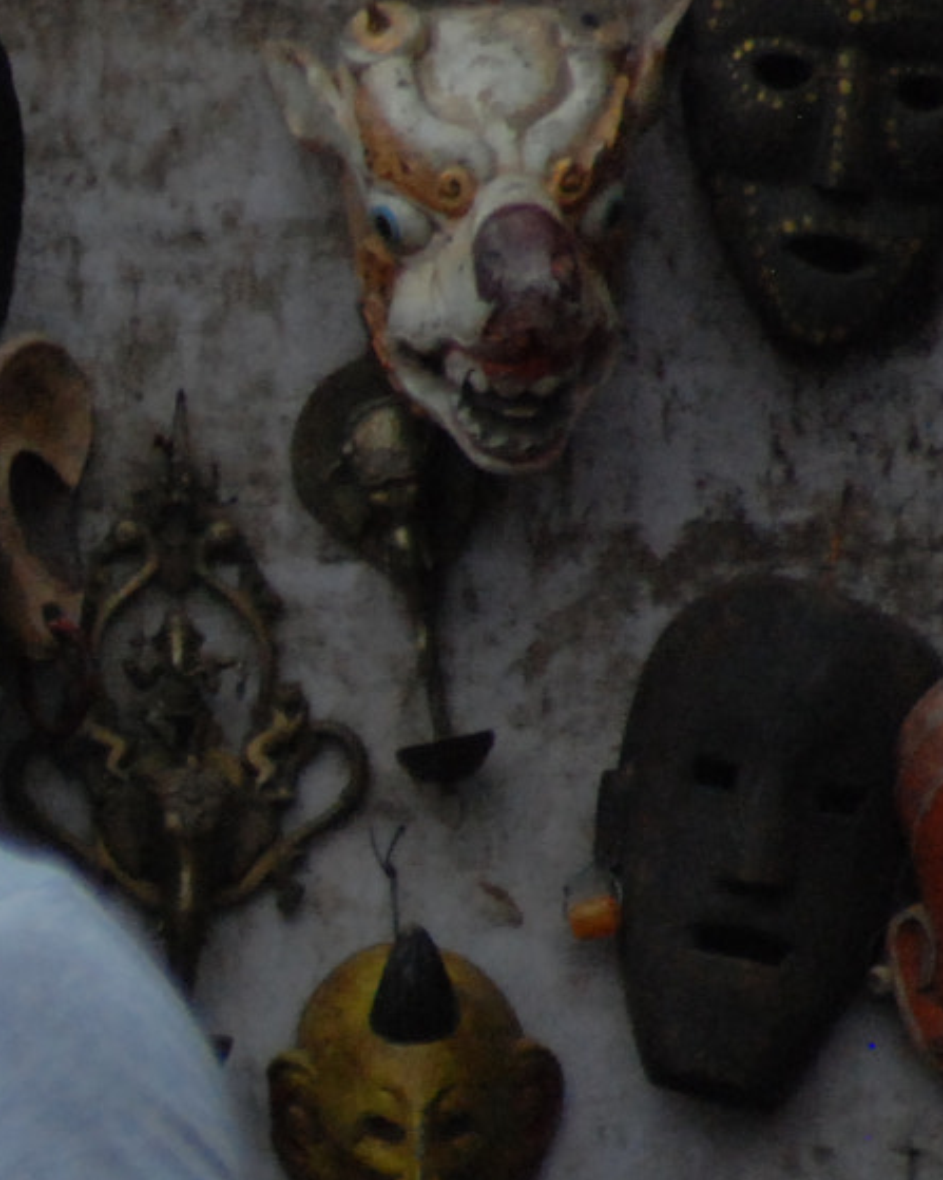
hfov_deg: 1.5
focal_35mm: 1033
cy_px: 890
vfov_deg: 1.9
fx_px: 36048
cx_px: -572
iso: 1000
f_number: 5.6
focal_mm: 200
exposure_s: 1/2000
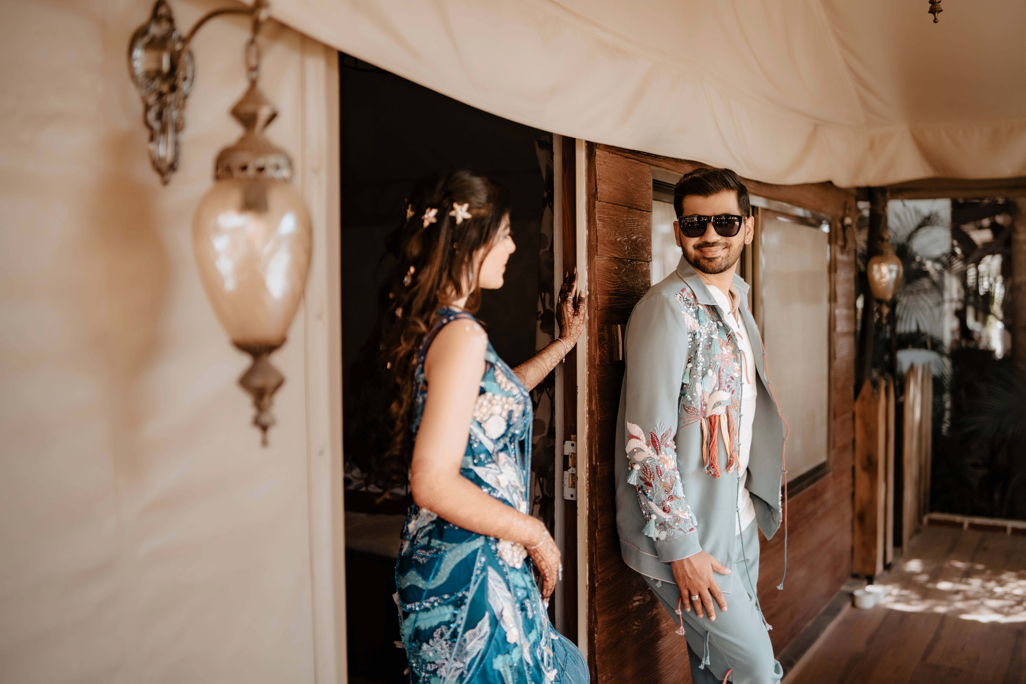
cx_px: 513
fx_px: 997
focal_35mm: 35
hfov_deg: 54.4
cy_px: 342
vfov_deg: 37.9
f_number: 1.4
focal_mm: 35
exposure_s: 1/500
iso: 200
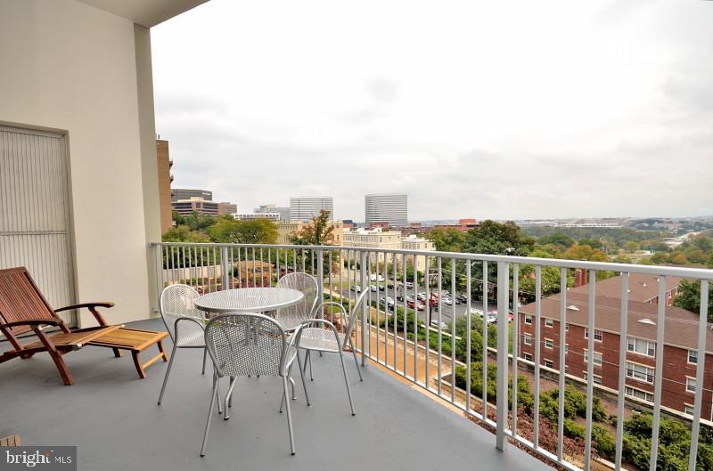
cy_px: 236
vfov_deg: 77.0
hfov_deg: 100.5
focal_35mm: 15
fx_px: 296
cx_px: 356
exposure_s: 1/200
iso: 200
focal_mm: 10
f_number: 9
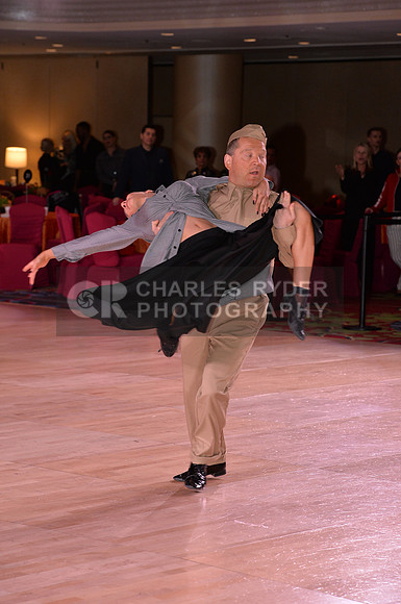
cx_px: 200
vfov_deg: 17.1
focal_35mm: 120
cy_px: 302
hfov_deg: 11.4
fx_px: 2011
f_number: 6.3
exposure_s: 1/250
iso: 1000
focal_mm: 120
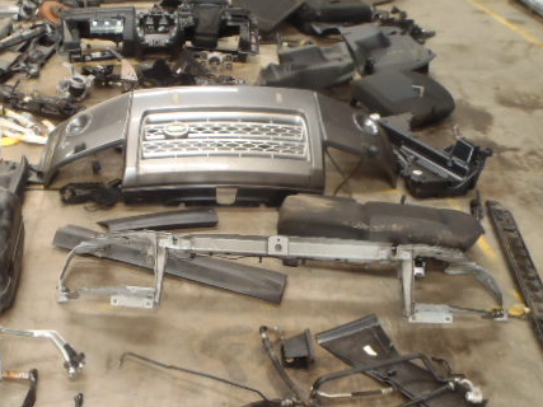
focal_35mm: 42
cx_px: 178
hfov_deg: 44.1
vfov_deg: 33.7
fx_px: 659
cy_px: 299
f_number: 3.5
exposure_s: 1/10
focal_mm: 5
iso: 200
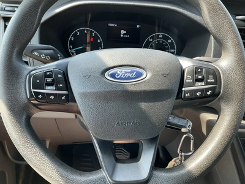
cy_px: 92
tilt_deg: -33.3
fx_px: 198
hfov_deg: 63.4
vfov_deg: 49.7
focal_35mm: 28
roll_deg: -3.8
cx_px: 122
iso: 64
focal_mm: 3
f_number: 1.8
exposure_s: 1/122
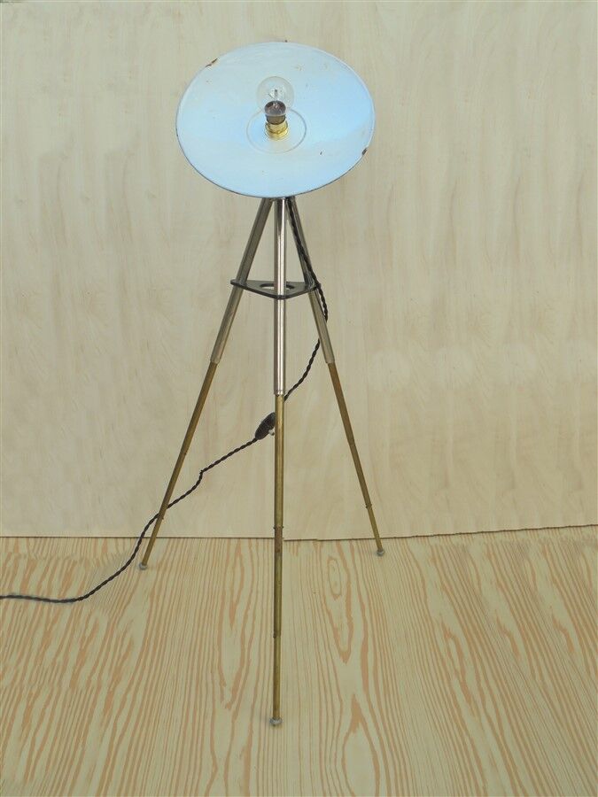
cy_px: 398
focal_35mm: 29
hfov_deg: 48.2
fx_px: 668
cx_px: 299
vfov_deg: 61.7
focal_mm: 5.3
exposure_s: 1/160
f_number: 3.7
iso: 100
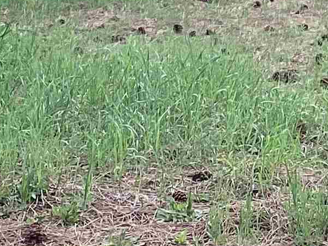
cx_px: 244
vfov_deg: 8.9
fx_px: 1497
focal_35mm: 158
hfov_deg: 12.5
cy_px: -234
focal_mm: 3.3
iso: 32
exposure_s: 1/120
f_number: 2.4
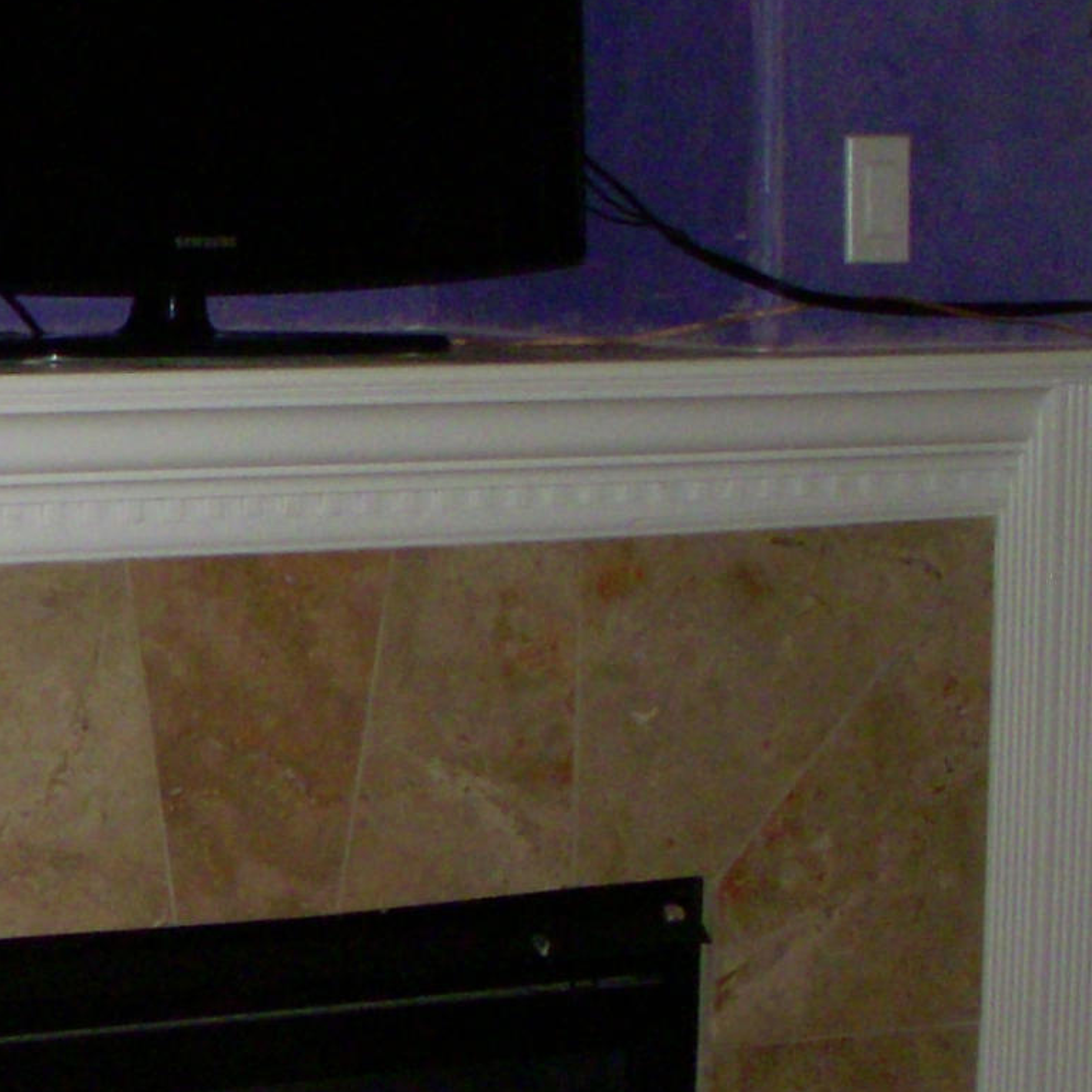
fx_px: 4176
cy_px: 767
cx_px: -577
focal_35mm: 117
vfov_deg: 14.9
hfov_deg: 13.9
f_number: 3.3
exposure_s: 1/100
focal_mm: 6.3
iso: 320
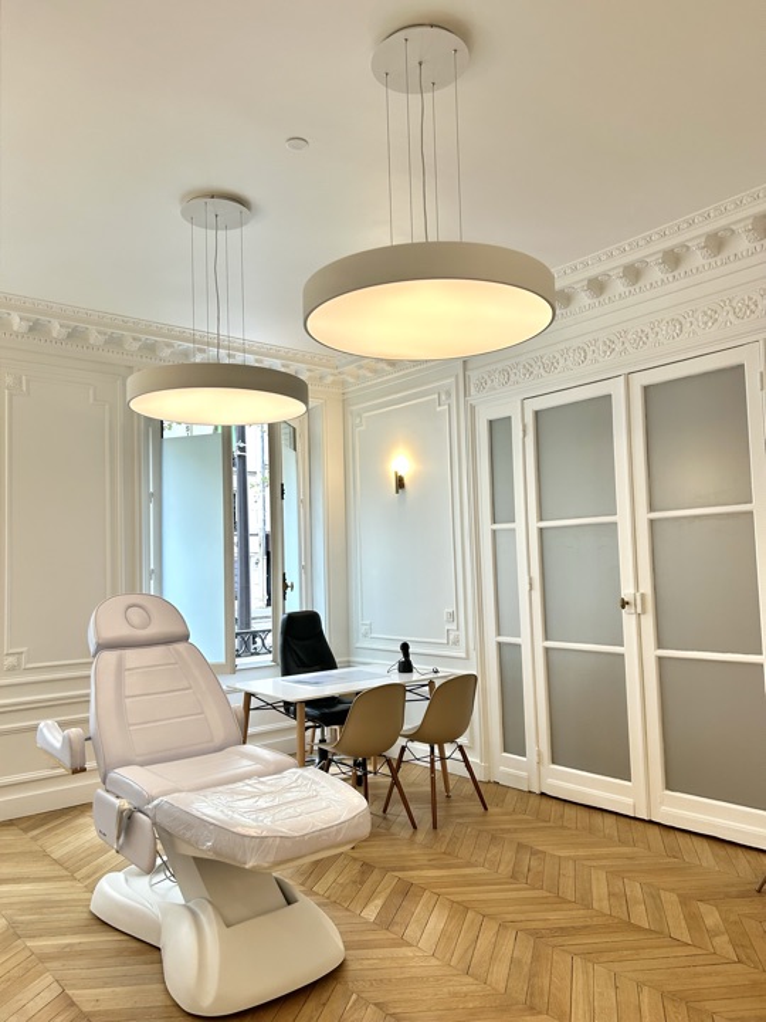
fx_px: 767
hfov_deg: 53.1
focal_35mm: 26
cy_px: 511
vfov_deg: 67.3
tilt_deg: +3.6
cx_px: 383
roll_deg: +1.2
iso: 100
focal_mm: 5.7
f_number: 1.5
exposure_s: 1/50
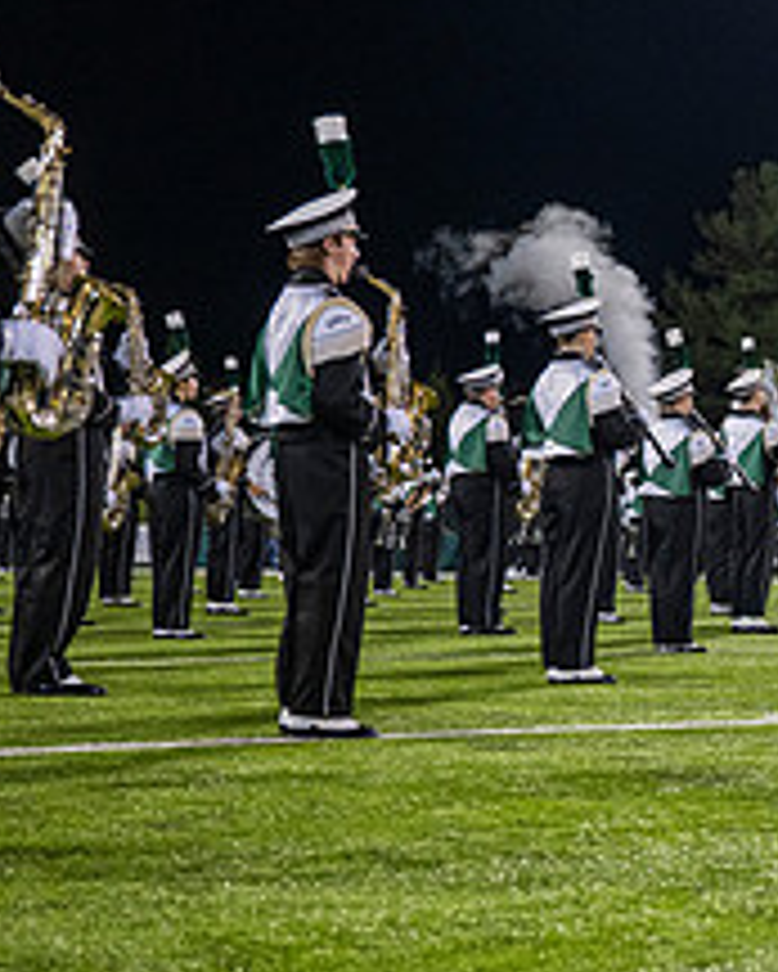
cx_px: 1160
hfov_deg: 17.7
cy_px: 520
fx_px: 2243
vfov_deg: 24.4
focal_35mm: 78
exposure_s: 1/500
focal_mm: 31
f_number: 3.2
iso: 1250
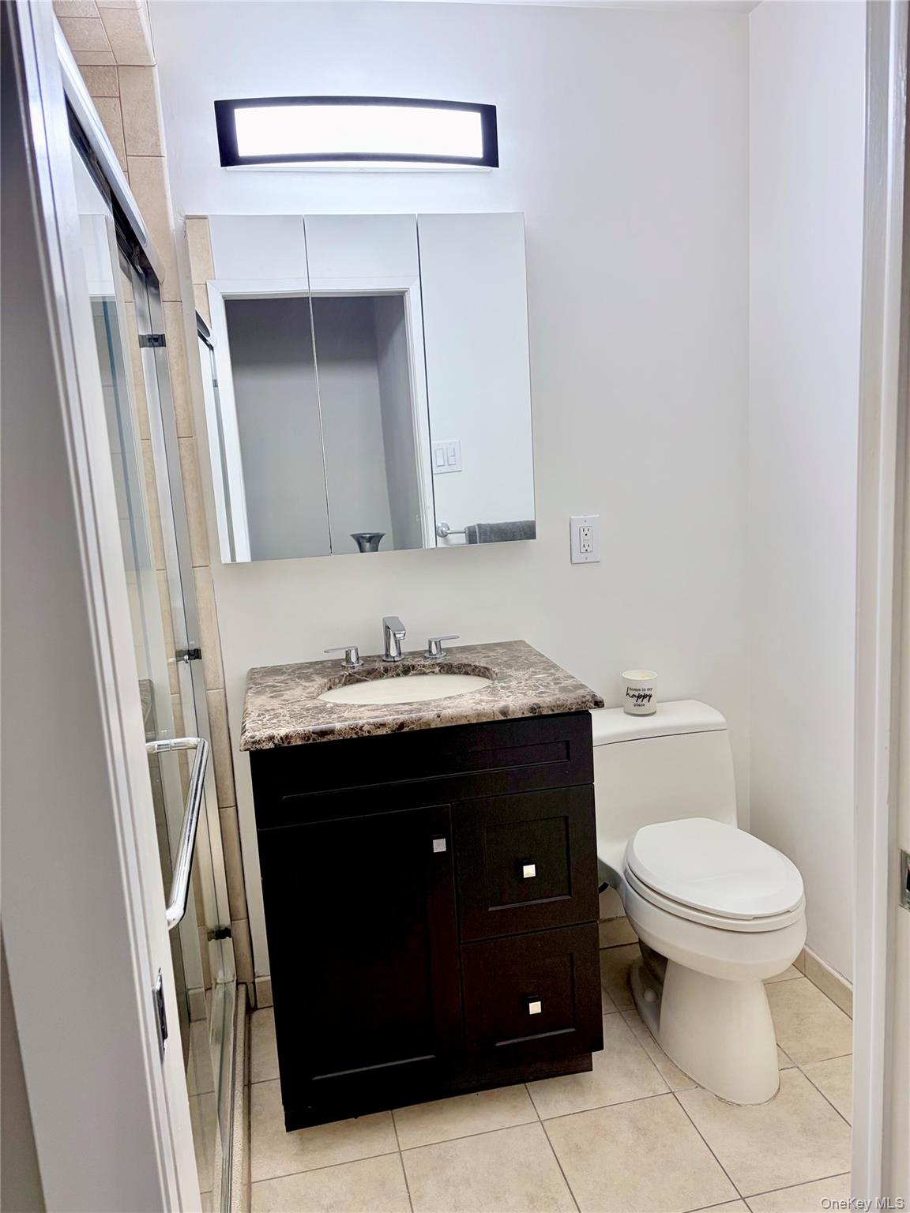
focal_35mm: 26
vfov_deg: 67.3
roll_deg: +3.8
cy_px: 606
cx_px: 455
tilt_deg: -9.8
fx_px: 911
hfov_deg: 53.1
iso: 80
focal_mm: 5.96
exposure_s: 1/60
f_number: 1.6
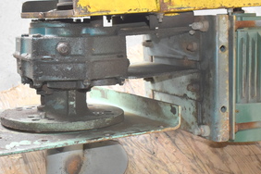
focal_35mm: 72
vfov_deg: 19.0
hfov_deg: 28.1
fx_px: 521
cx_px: 105
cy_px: 78
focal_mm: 27
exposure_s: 1/200
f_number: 4
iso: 800
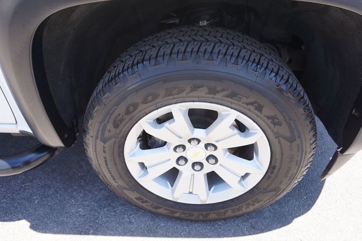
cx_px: 181
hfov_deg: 73.8
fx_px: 241
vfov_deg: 53.1
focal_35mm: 24
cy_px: 120
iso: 100
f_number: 5
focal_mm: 16
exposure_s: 1/80
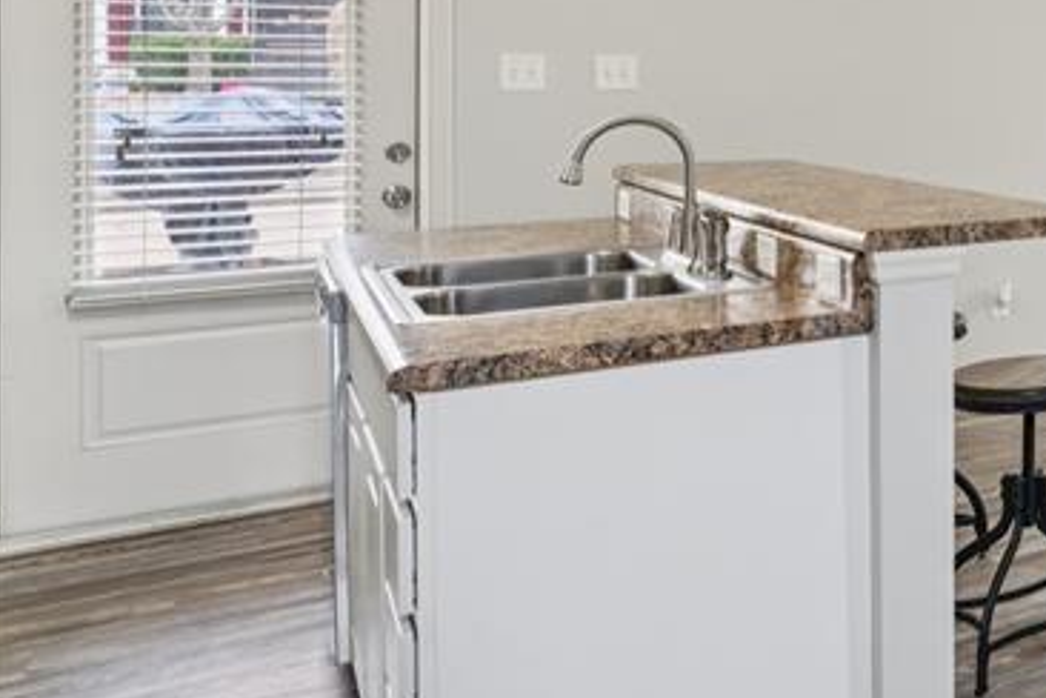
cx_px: 1455
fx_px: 1293
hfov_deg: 30.8
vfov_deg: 29.1
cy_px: 86
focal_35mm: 45
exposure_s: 1.6
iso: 100
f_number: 13
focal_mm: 15.9
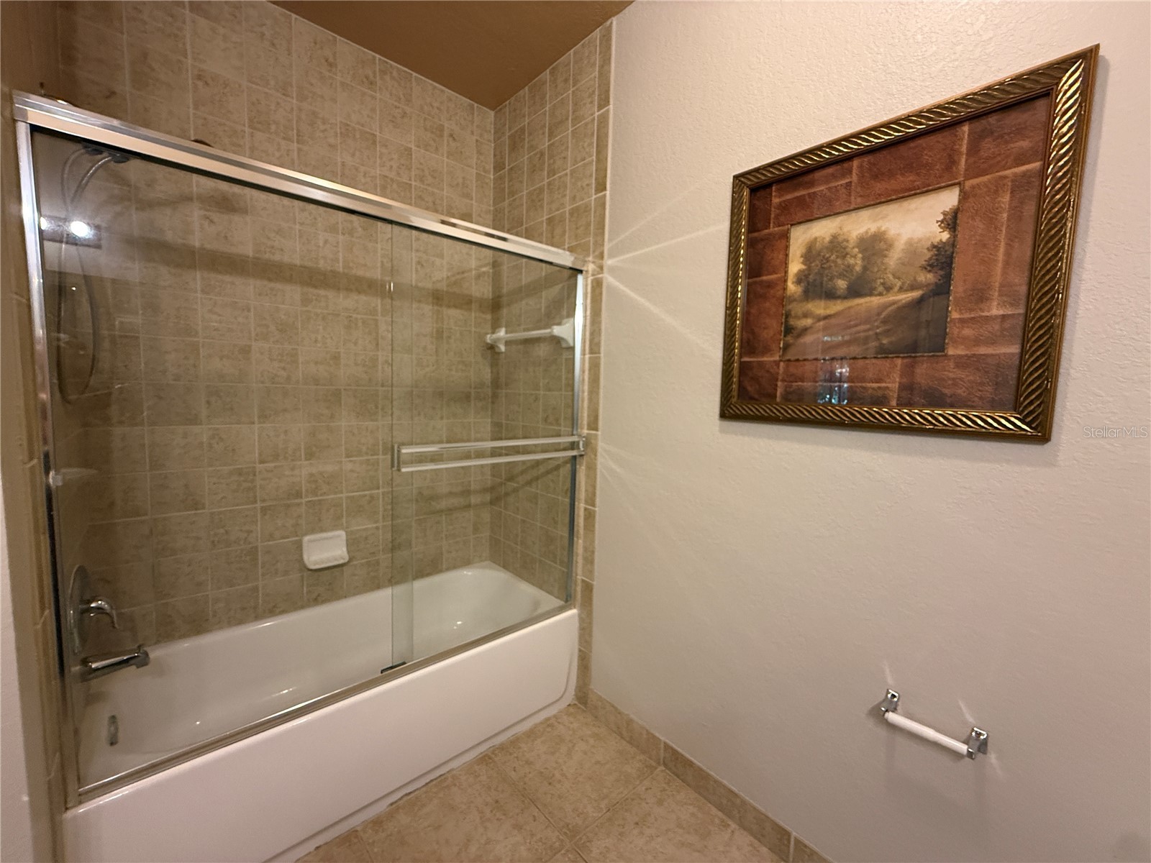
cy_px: 432
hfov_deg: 102.1
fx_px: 466
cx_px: 576
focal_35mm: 14
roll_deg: -2.1
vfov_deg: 85.7
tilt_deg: -4.2
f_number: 2.2
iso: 400
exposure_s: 1/120
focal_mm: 2.22
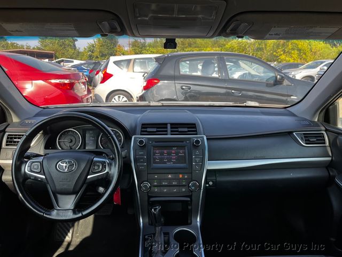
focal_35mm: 26
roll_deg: -0.2
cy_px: 128
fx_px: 257
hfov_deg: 67.3
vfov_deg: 53.1
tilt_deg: -13.3
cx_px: 171
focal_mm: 5.1
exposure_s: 1/457
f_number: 1.6
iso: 50
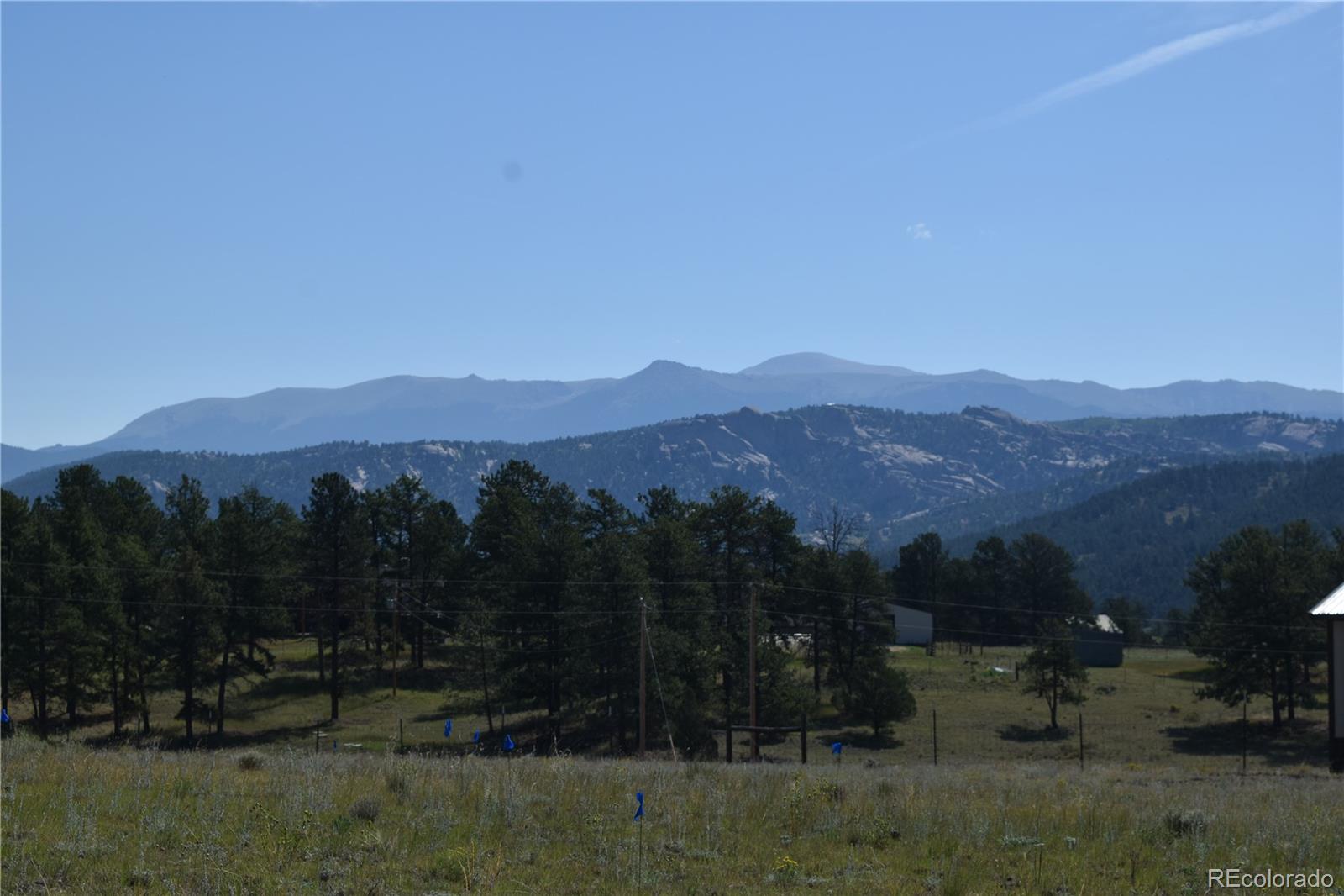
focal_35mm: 75
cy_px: 448
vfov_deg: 18.2
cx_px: 672
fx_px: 2799
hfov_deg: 27.0
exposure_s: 1/400
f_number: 10
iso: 100
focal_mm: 50
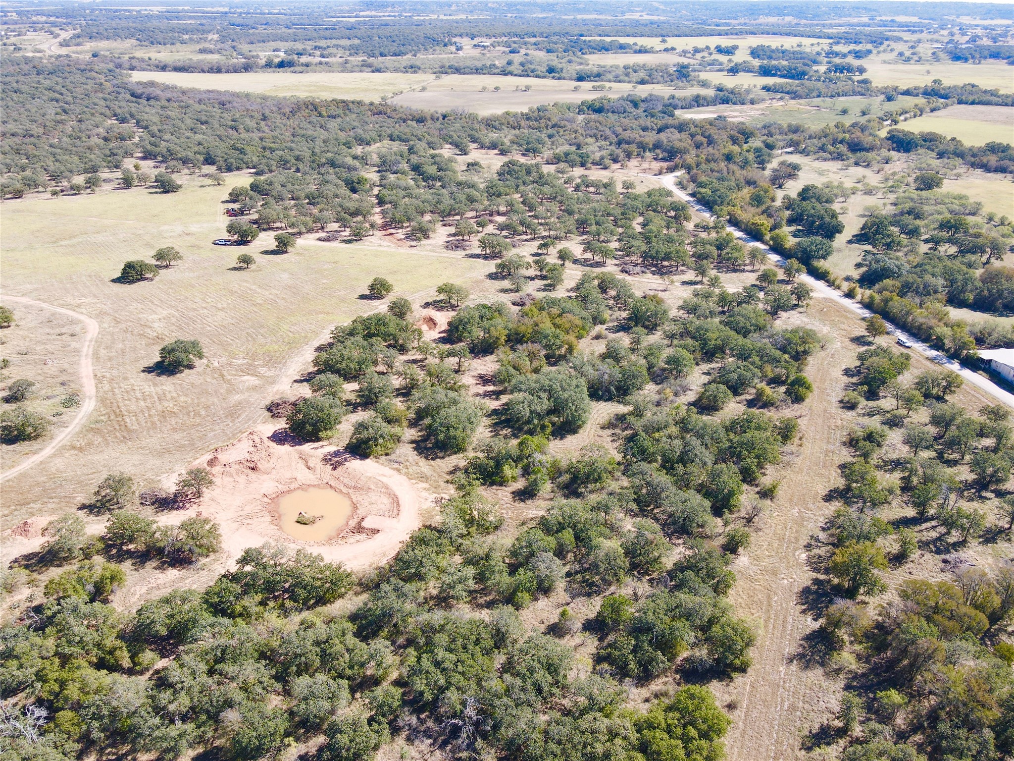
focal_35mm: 24
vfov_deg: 56.8
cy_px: 380
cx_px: 507
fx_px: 703
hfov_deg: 71.6
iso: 100
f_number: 2.8
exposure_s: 1/250
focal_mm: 4.5
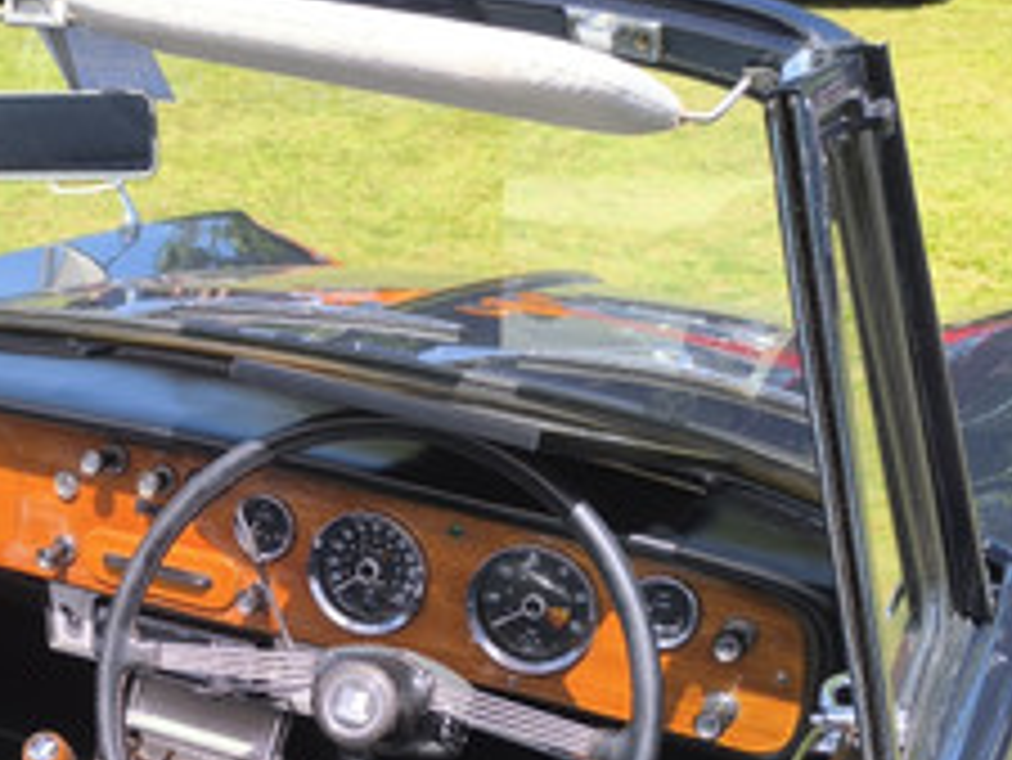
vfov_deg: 27.2
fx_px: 1492
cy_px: 731
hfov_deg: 35.3
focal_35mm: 51
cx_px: 103
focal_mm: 6.14
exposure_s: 1/585
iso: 50
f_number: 1.65
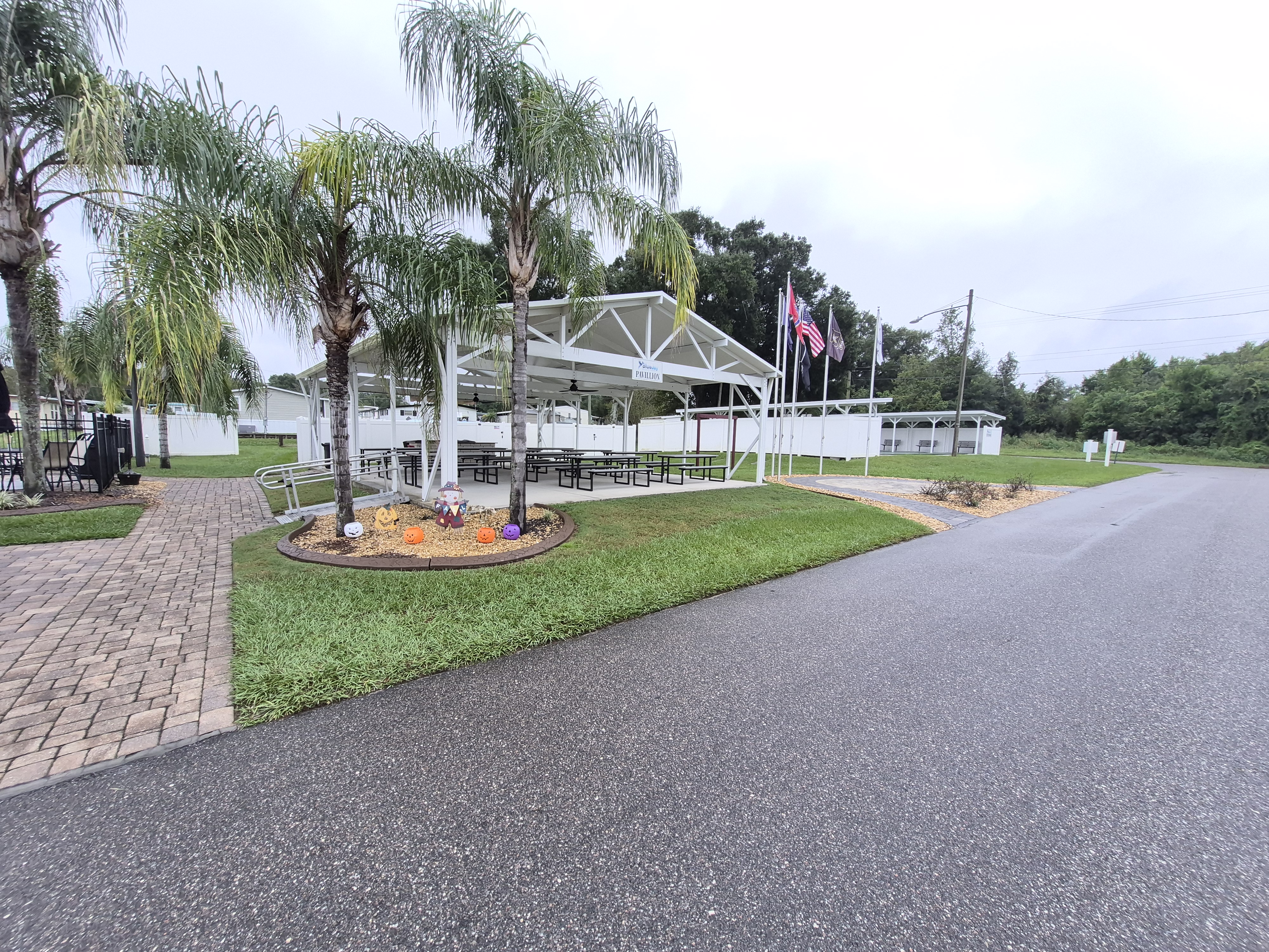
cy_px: 476
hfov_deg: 106.2
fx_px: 477
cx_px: 634
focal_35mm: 13
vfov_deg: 89.9
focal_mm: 1.74
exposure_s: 1/182
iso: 40
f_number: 2.2
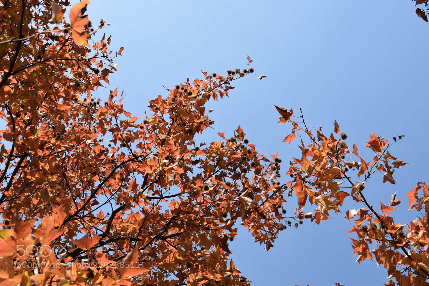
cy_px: 143
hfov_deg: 43.6
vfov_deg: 29.9
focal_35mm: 45
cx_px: 214
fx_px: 536
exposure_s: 1/400
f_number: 8
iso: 200
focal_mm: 30
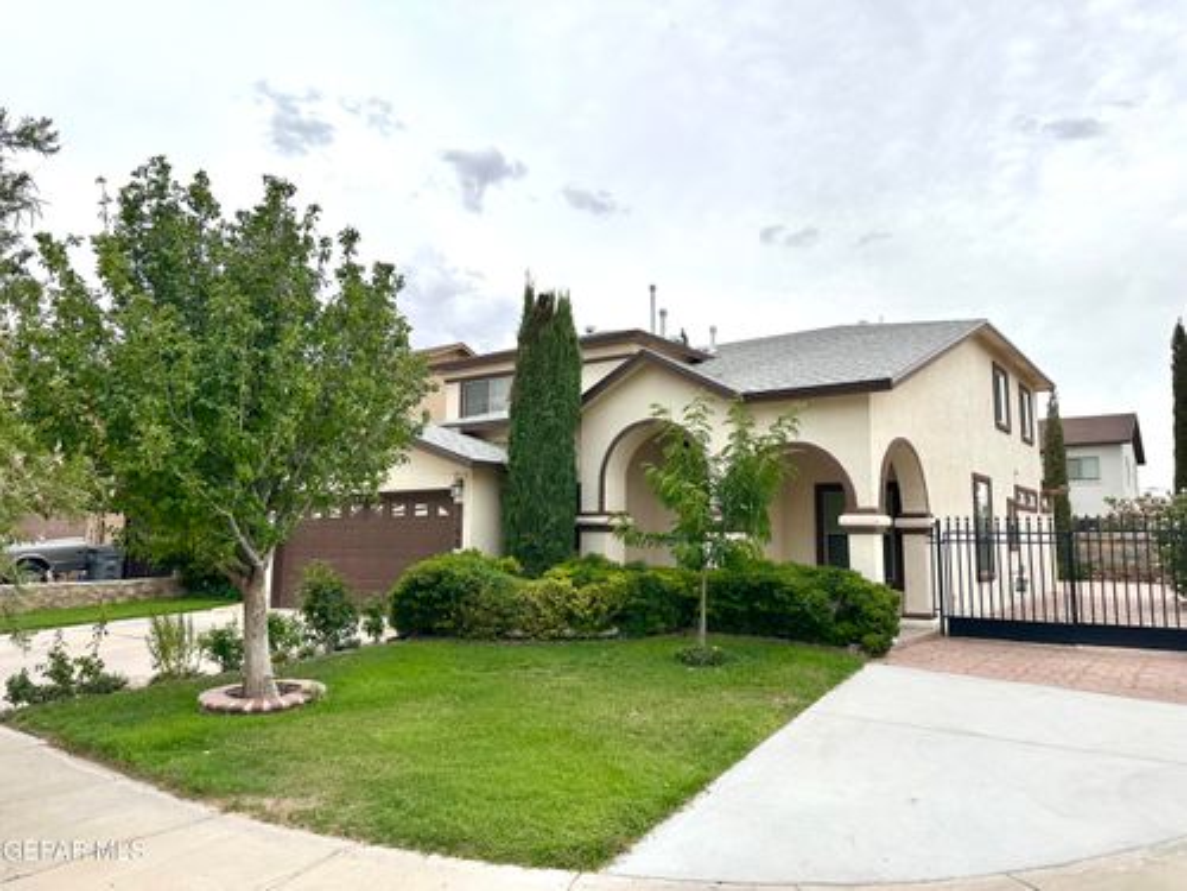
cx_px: 594
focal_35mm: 24
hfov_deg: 71.6
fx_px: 823
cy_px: 446
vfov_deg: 56.8
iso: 80
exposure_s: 1/2070
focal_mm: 6.86
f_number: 1.78
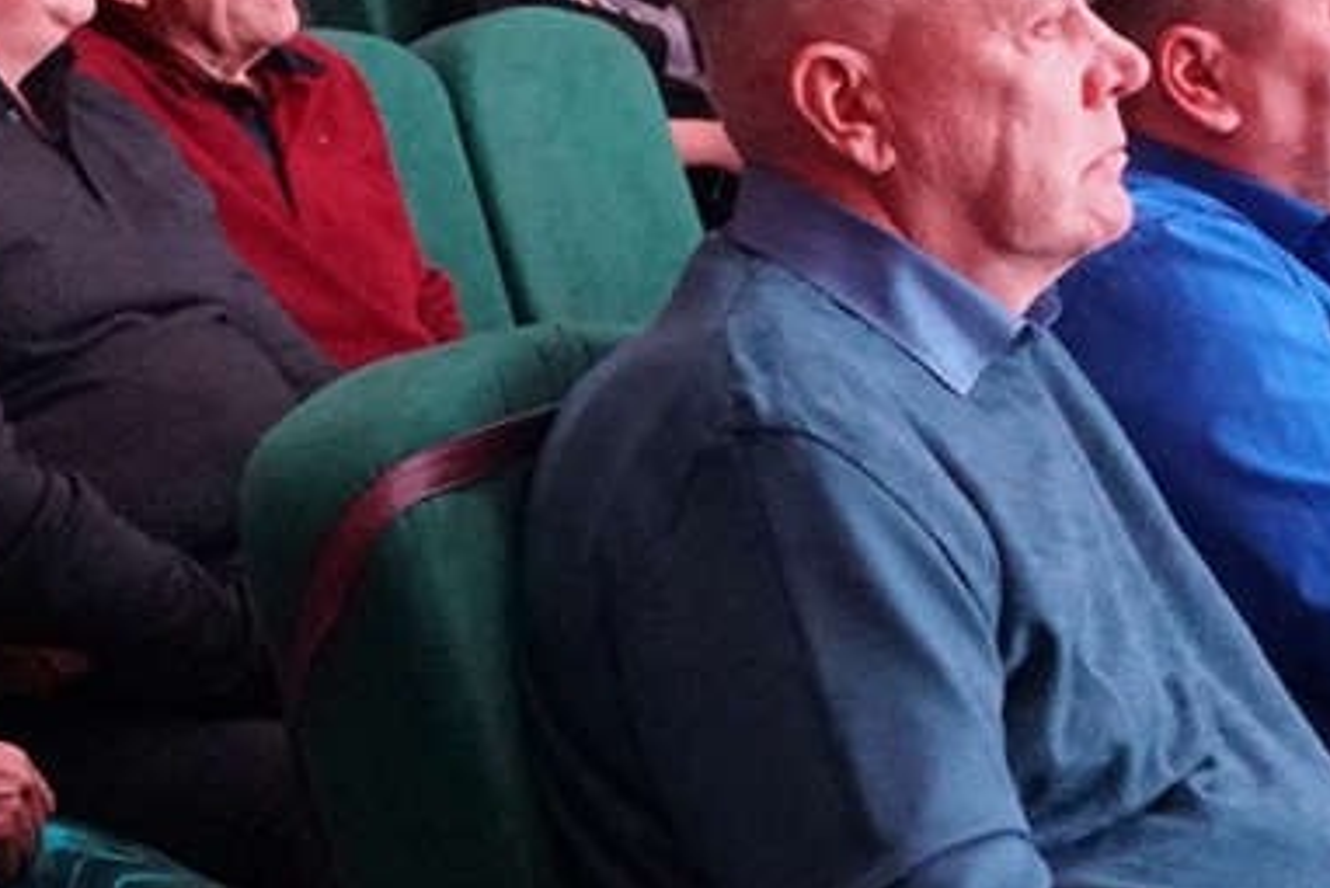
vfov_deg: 25.5
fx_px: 1959
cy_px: 456
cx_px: 1031
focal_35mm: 53
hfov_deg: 36.4
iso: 6400
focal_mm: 18
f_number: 3.5
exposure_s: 1/25
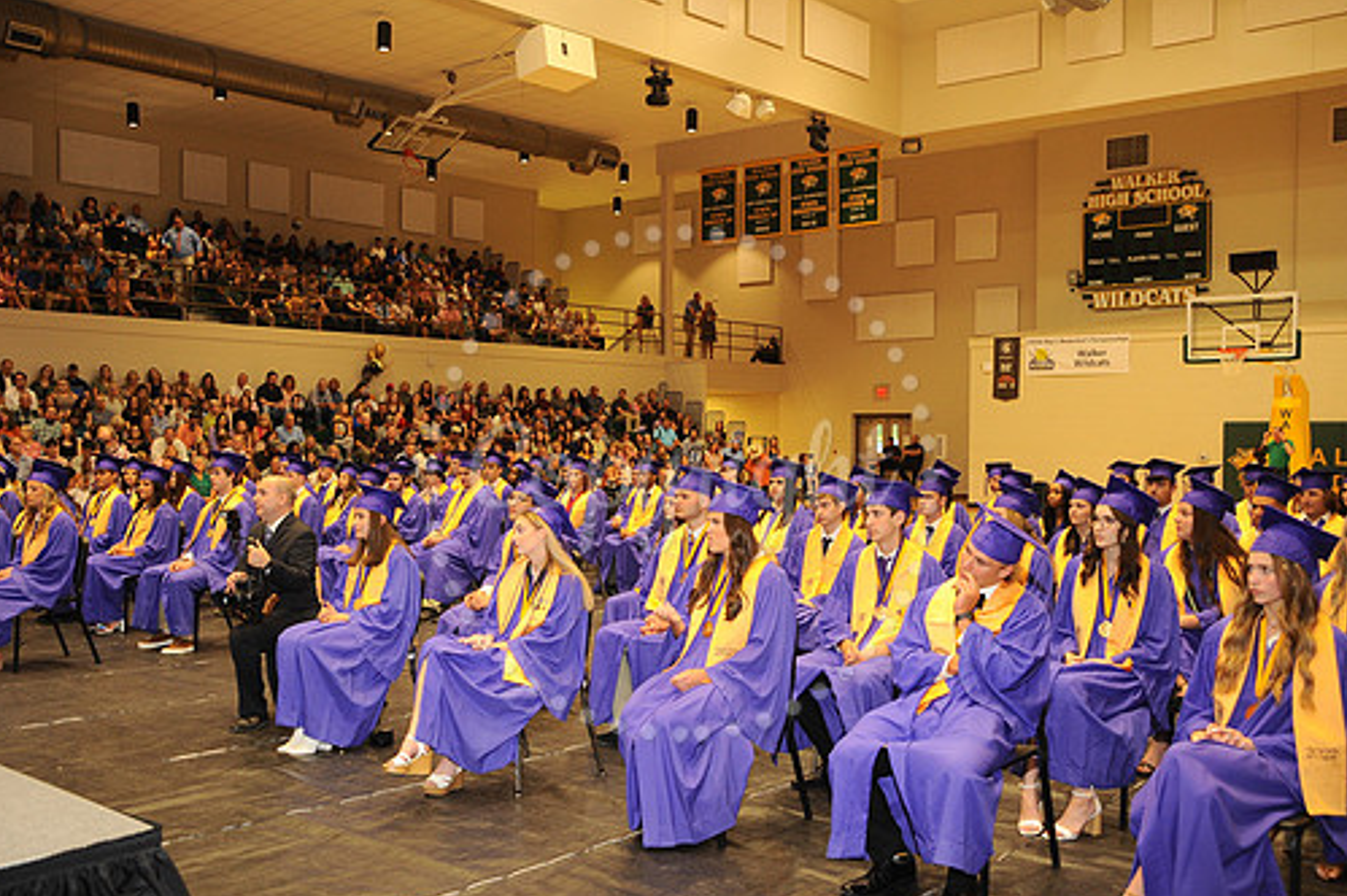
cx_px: 680
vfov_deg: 36.8
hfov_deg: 53.2
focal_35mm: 36
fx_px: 1346
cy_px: 480
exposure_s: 1/60
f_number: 5.6
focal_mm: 31
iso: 1250
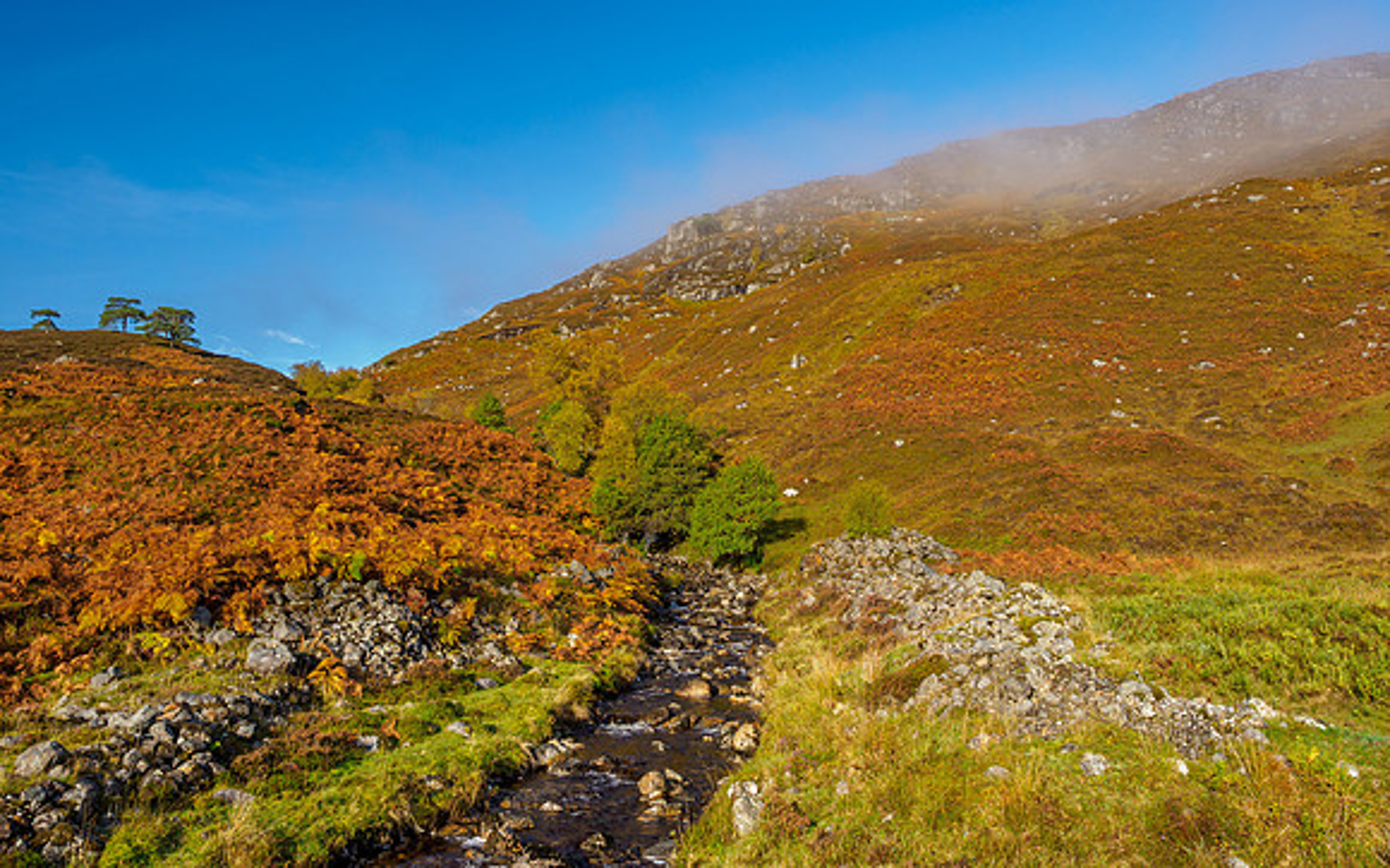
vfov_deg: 48.2
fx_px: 963
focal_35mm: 25
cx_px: 695
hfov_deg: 71.6
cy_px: 347
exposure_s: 1/30
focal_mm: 12
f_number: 7.1
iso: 64
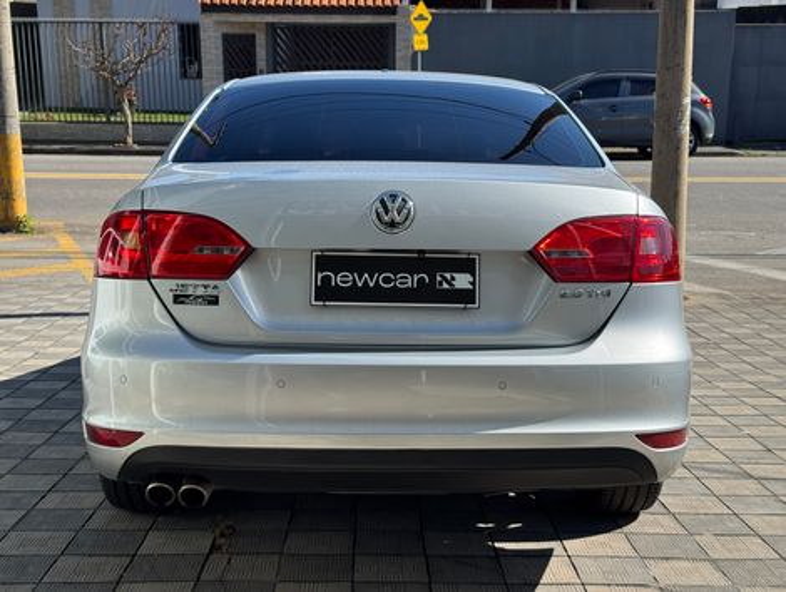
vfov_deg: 30.3
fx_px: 1092
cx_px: 393
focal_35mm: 48
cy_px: 296
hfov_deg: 39.6
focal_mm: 6.76
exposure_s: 1/2611
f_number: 1.78
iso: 64
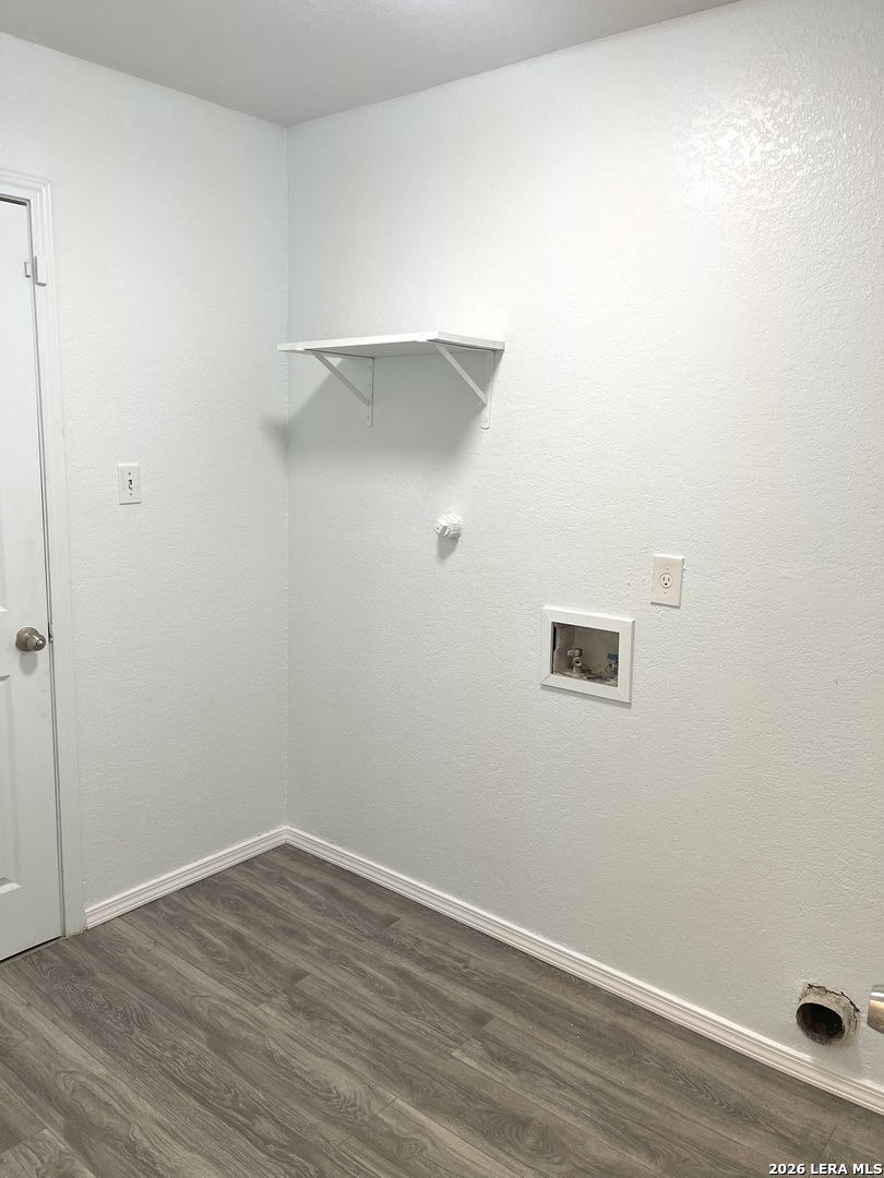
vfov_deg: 69.4
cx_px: 442
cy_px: 589
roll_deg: -1.3
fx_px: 851
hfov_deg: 54.9
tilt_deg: -9.8
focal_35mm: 25
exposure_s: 1/120
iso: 125
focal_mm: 5.1
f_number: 1.6
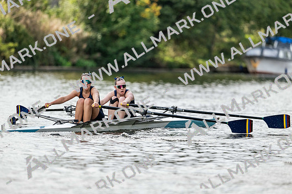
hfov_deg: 4.7
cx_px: 138
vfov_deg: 3.1
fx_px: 3560
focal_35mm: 439
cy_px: 94
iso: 800
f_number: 4.5
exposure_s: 1/2500
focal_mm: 400
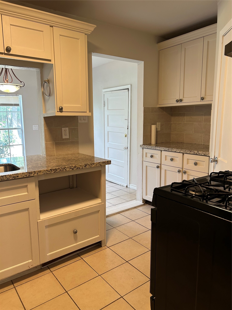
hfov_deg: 53.1
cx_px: 116
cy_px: 155
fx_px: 232
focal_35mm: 26
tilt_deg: -9.7
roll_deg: -0.4
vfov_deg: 67.3
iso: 100
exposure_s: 1/60
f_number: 1.5
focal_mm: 5.7
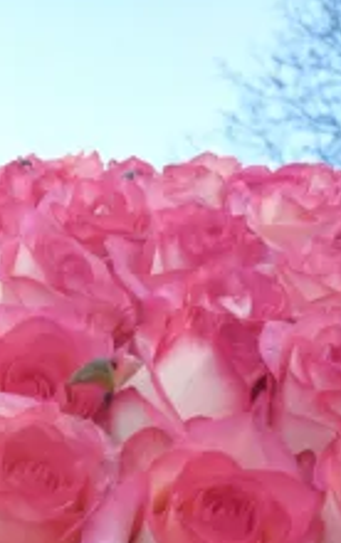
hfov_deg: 17.0
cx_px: 158
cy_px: 801
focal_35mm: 77
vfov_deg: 22.3
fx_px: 1142
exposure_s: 1/254
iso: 40
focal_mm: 5.23
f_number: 1.8
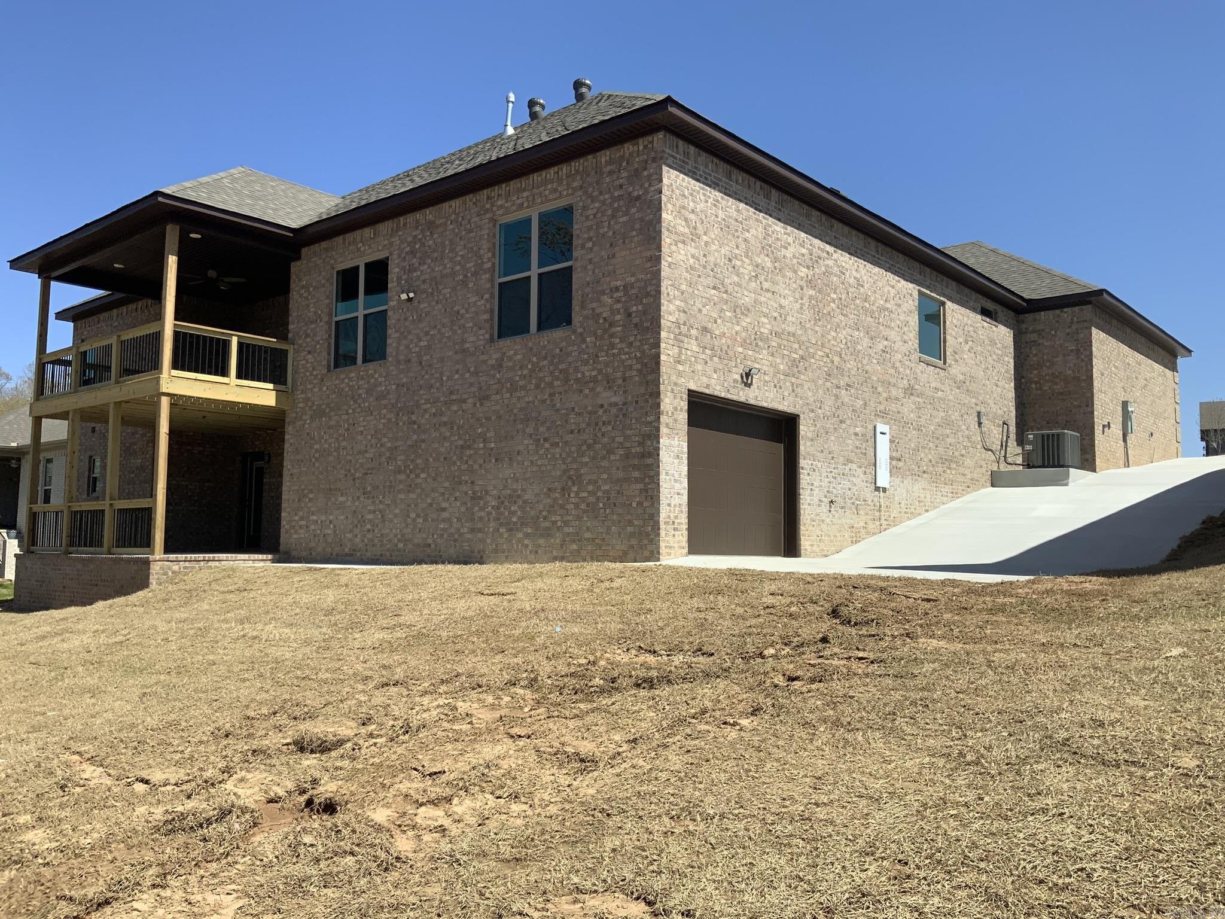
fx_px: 1026
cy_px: 460
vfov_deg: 48.2
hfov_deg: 61.7
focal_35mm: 29
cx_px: 612
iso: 16
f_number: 1.8
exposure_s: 1/2058
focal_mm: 3
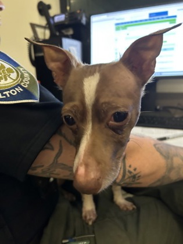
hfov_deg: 53.1
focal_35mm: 26
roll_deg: +0.4
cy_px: 122
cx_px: 92
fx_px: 183
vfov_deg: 67.3
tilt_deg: -10.7
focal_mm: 5.7
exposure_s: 1/40
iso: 500
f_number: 1.5
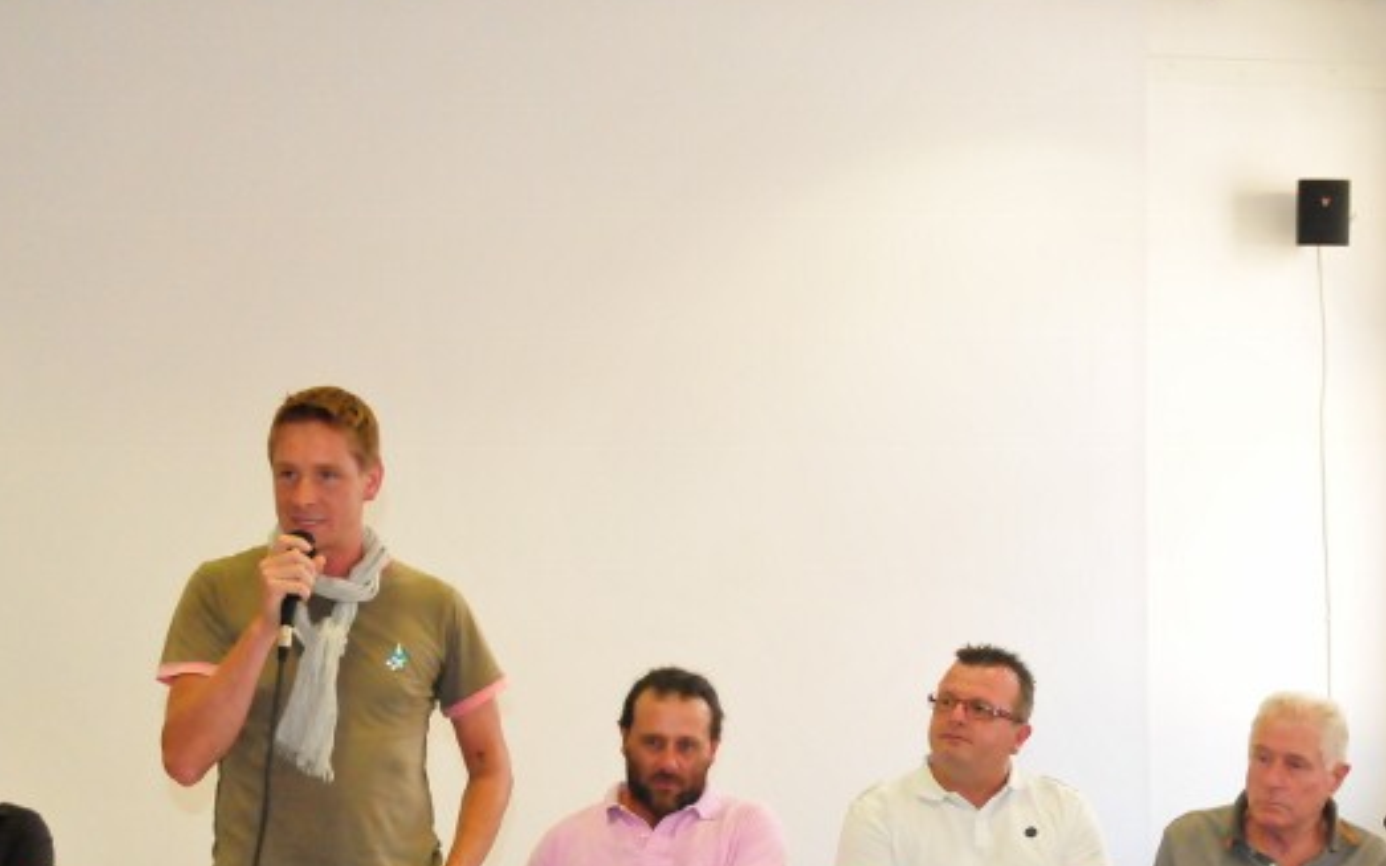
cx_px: 739
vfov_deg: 23.0
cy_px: 624
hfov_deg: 36.3
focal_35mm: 56
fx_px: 2116
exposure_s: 1/250
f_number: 4
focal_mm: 24
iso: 3200
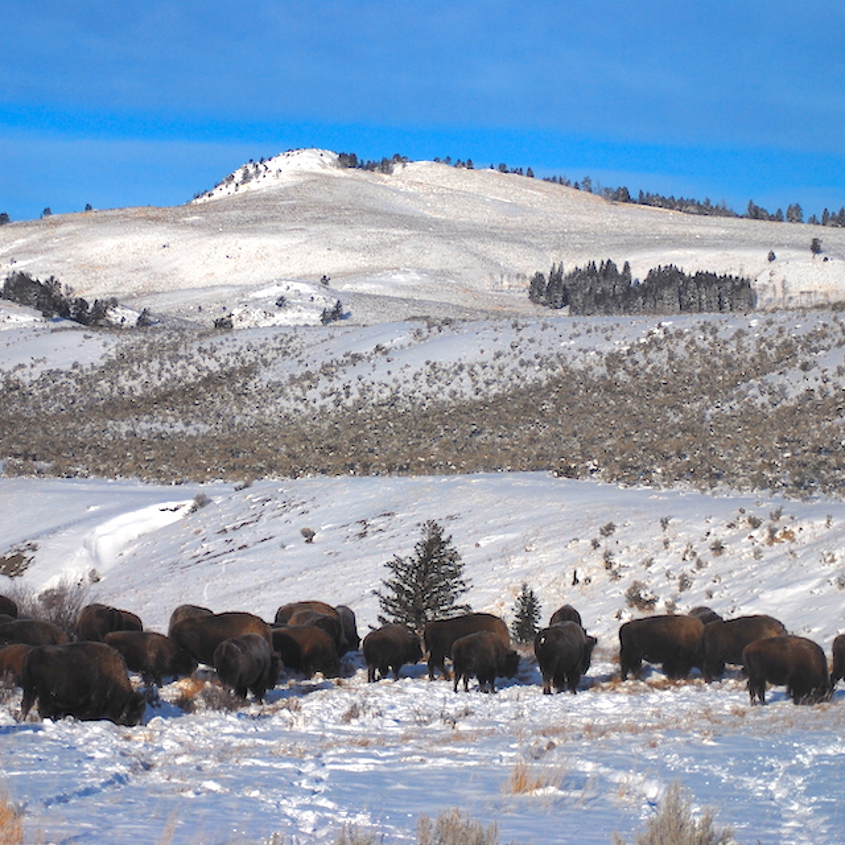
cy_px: 423
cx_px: 341
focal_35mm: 134
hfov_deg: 13.0
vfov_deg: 13.0
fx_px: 3701
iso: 100
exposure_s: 1/2500
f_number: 4
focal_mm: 70
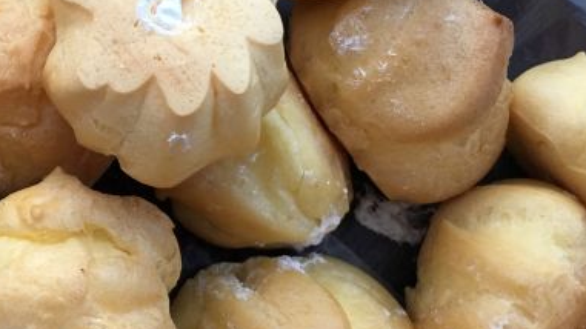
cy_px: 115
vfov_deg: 20.6
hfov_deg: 35.0
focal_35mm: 58
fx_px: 901
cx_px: 129
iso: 64
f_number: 2.2
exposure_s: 1/33
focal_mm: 4.15
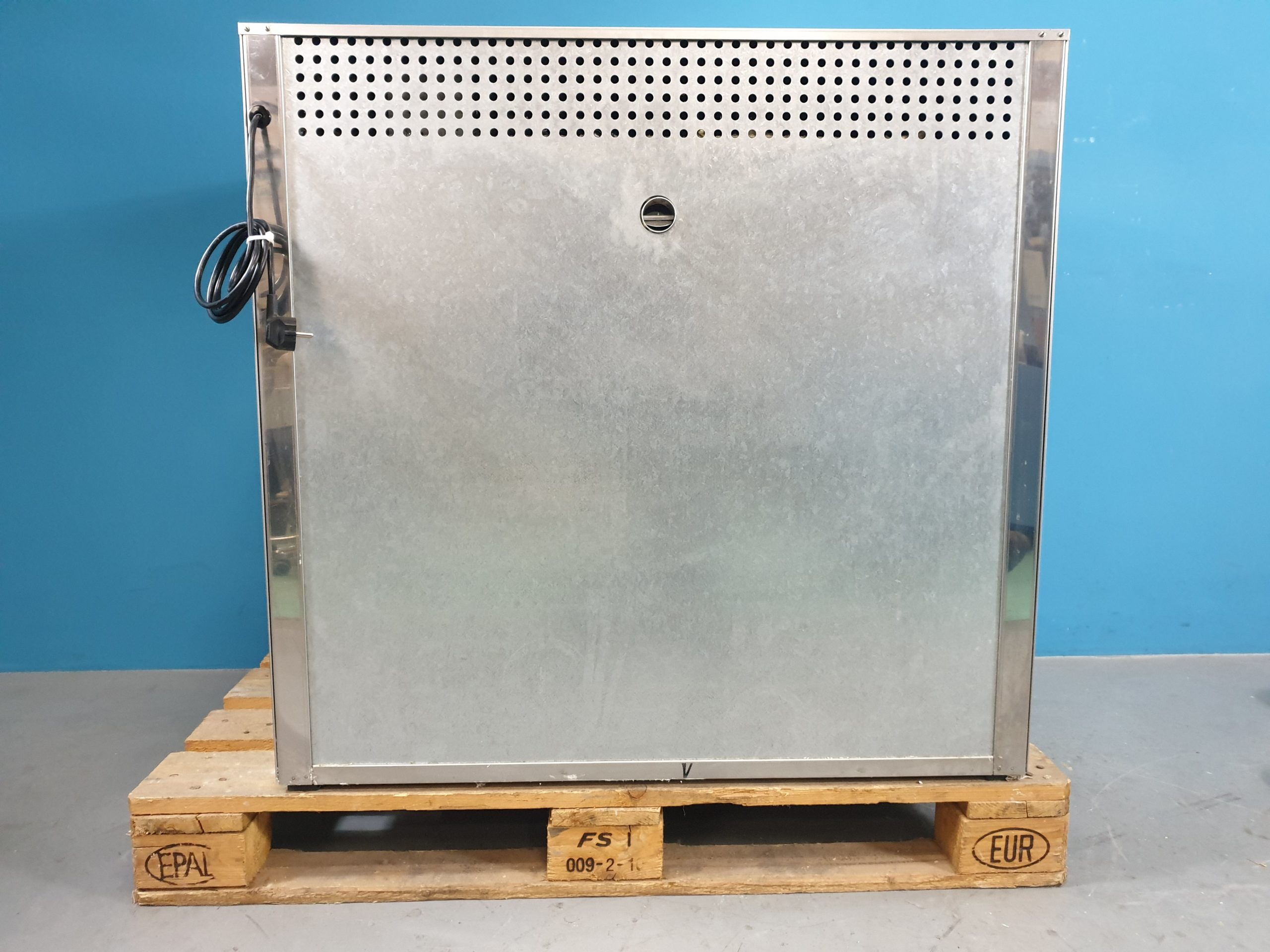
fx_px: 954
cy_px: 476
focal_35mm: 26
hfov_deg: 67.3
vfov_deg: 53.1
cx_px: 635
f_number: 1.5
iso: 400
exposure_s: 1/50
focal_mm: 4.3
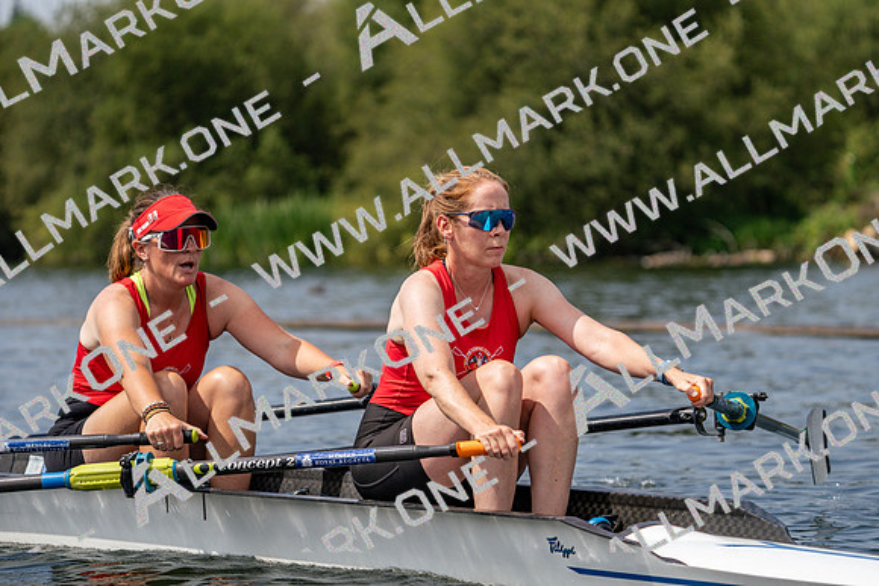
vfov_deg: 6.9
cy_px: 293
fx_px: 4884
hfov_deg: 10.3
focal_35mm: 200
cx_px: 440
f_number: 5.6
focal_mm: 200
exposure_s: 1/1600
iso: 200
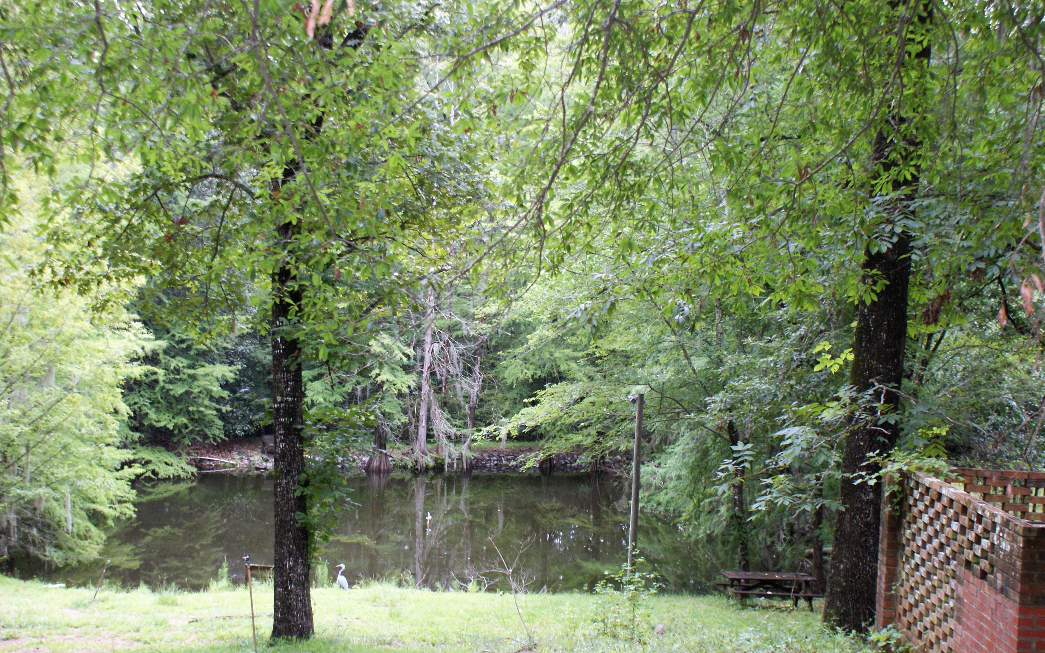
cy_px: 347
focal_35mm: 43
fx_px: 1225
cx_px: 521
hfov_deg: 46.2
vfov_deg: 29.9
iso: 320
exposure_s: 1/80
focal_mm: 28
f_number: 4.5
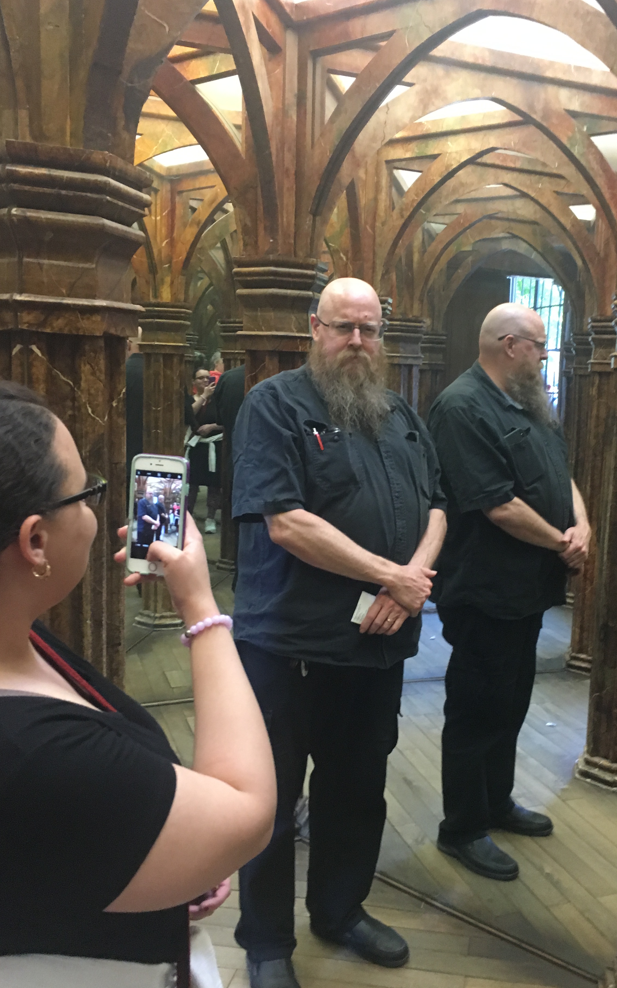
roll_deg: -2.8
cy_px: 510
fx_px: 915
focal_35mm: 34
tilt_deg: -11.6
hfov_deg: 37.0
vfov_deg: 56.7
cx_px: 397
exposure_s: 1/25
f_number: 2.2
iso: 200
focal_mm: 4.15
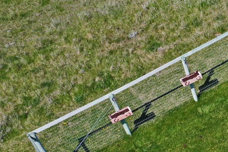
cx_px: 347
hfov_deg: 18.3
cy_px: 173
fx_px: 621
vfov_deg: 13.6
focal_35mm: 98
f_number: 5.6
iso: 100
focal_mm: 10.26
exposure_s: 1/400
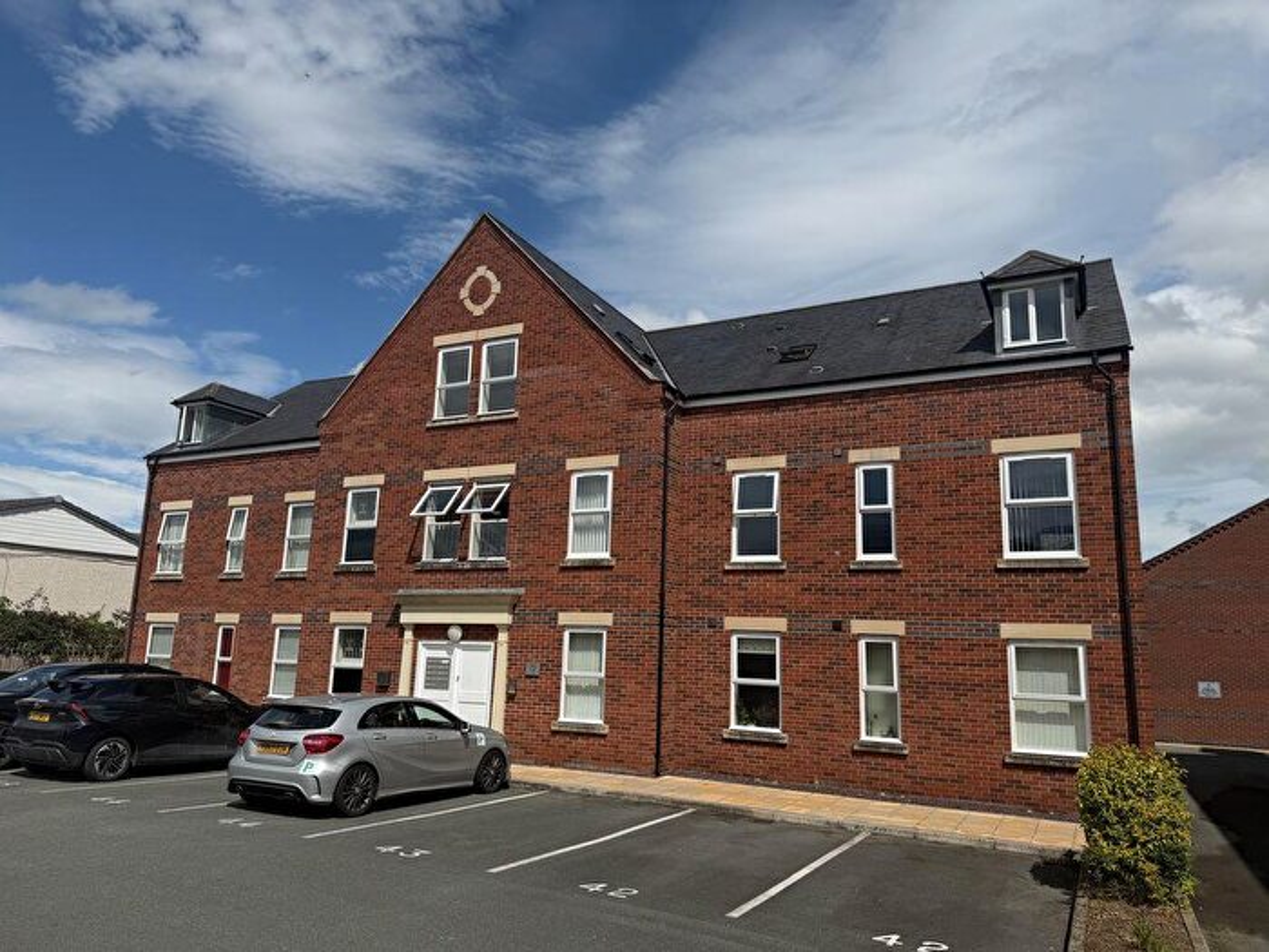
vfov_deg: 56.8
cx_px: 634
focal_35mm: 24
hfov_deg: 71.6
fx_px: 880
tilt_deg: +11.0
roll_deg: -2.3
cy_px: 476
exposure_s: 1/9091
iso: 80
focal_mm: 6.76
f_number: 1.78
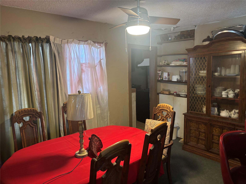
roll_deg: +2.5
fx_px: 185
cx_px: 123
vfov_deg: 53.1
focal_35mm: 26
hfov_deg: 67.3
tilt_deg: -7.2
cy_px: 92
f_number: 1.6
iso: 400
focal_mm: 5.96
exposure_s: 1/40
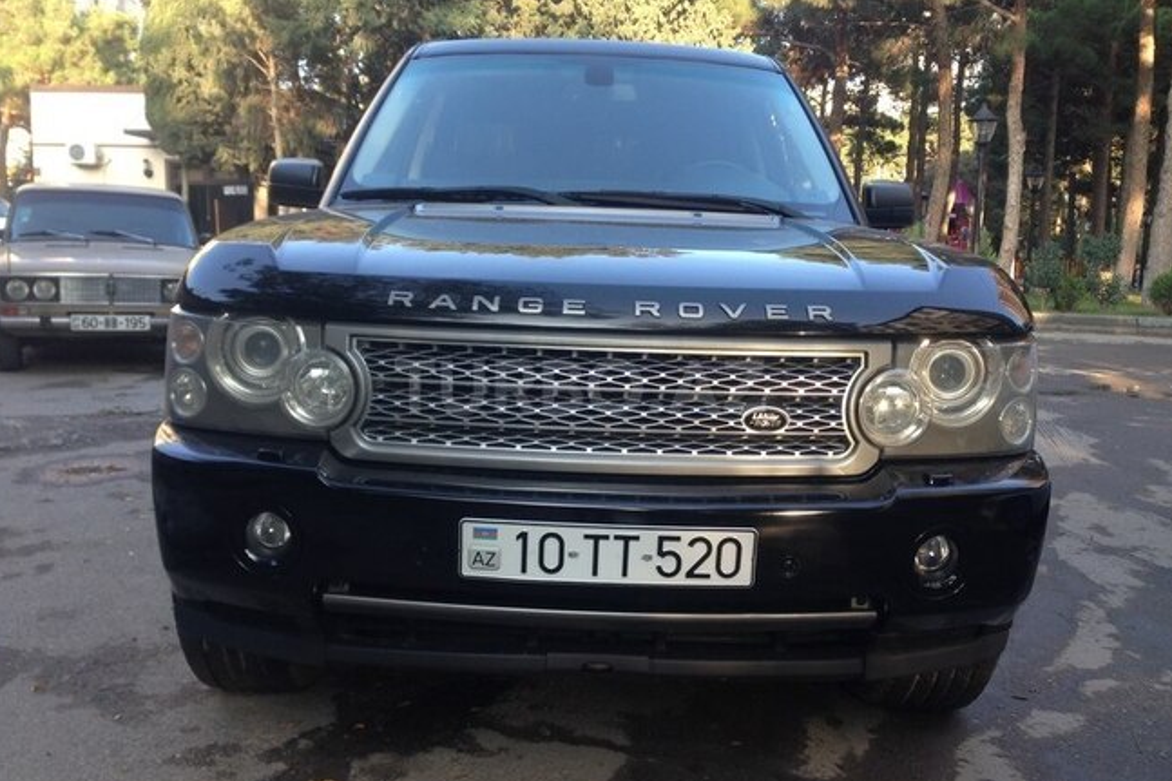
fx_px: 1139
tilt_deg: -8.5
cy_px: 387
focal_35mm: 35
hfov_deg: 54.4
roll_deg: -0.5
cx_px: 580
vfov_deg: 37.8
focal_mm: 4.12
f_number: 2.4
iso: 50
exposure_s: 1/120
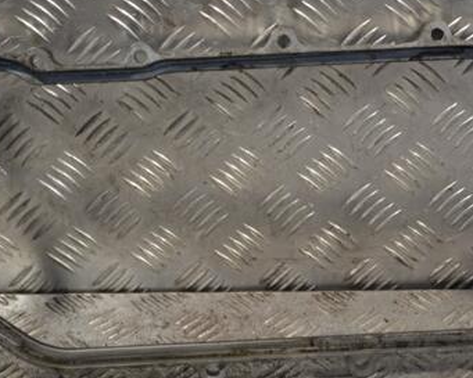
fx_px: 1526
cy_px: 169
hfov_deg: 17.6
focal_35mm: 109
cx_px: 291
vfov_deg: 14.1
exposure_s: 1/80
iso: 400
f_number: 5.3
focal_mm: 44
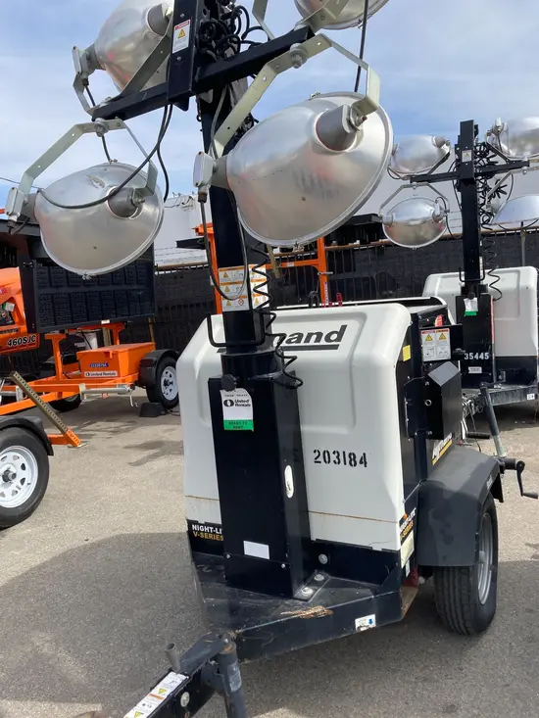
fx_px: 581
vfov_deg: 63.4
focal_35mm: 28
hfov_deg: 49.8
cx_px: 270
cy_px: 359
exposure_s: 1/1517
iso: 20
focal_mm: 3.99
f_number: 1.8
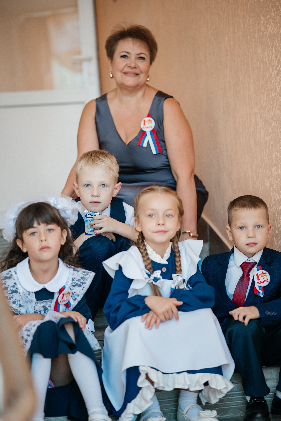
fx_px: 995
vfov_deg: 23.9
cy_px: 210
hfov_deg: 16.1
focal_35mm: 85
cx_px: 140
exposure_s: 1/320
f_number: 2
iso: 400
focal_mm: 85
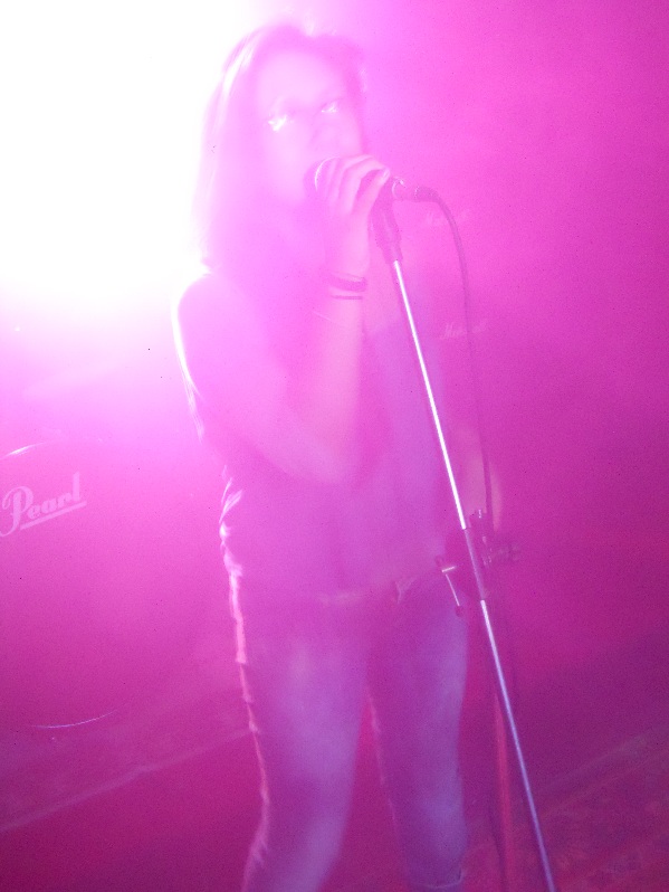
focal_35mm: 41
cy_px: 446
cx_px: 334
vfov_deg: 45.8
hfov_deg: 35.2
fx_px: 1056
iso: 800
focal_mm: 7.3
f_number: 3.2
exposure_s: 1/3
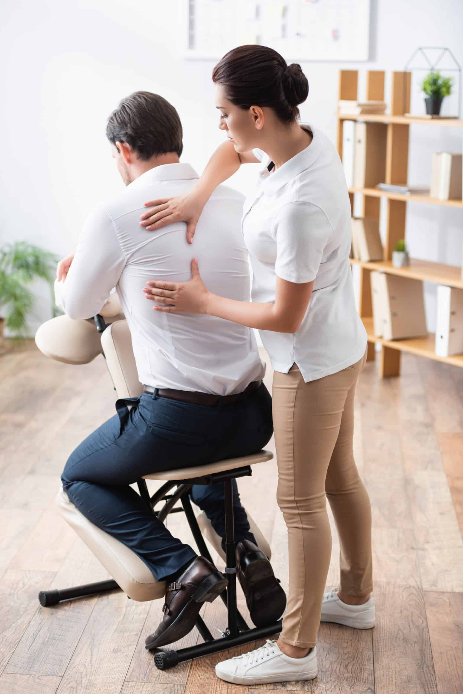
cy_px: 347
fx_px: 1349
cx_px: 232
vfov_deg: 28.8
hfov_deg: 19.5
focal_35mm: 70
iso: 125
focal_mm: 70
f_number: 2.8
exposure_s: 1/200
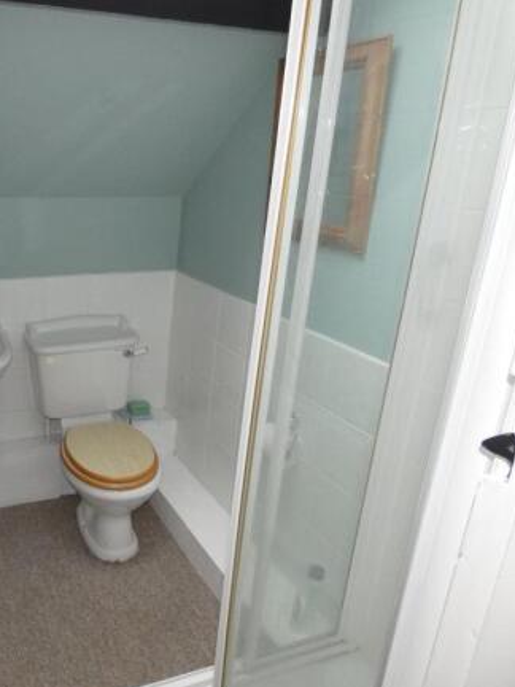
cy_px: 346
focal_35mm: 27
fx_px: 536
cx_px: 69
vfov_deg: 65.3
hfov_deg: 47.1
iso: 500
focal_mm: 3.6
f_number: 2.8
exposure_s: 1/50
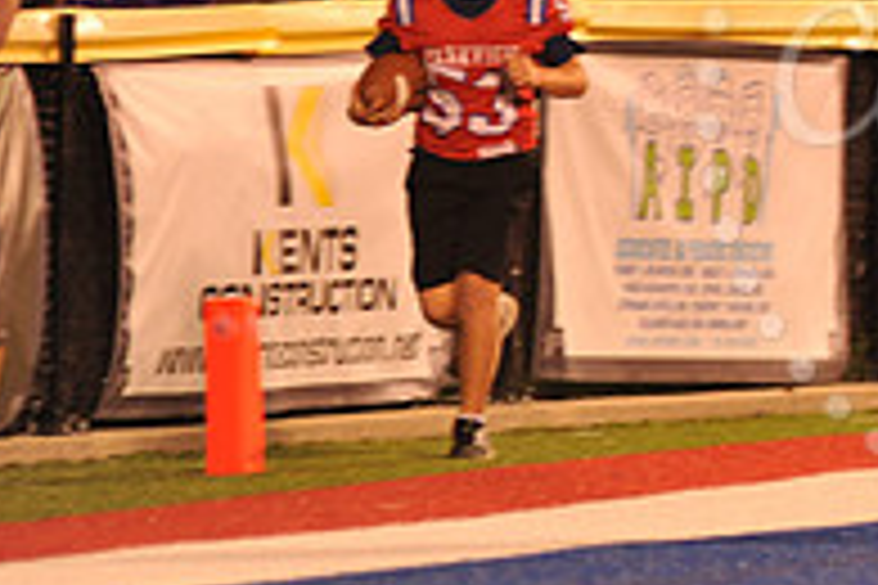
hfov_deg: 3.5
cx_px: 1126
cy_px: 99
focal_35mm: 594
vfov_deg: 2.3
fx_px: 14486
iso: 2000
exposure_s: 1/200
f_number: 2.8
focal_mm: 200
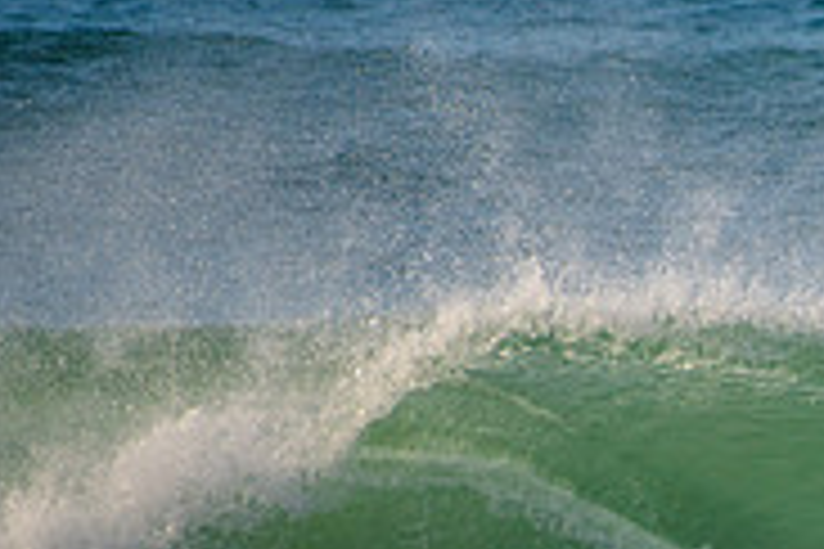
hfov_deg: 1.3
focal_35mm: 1586
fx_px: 36299
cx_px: 1193
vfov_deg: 0.9
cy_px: 664
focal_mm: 500
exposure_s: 1/1600
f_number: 5.6
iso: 160
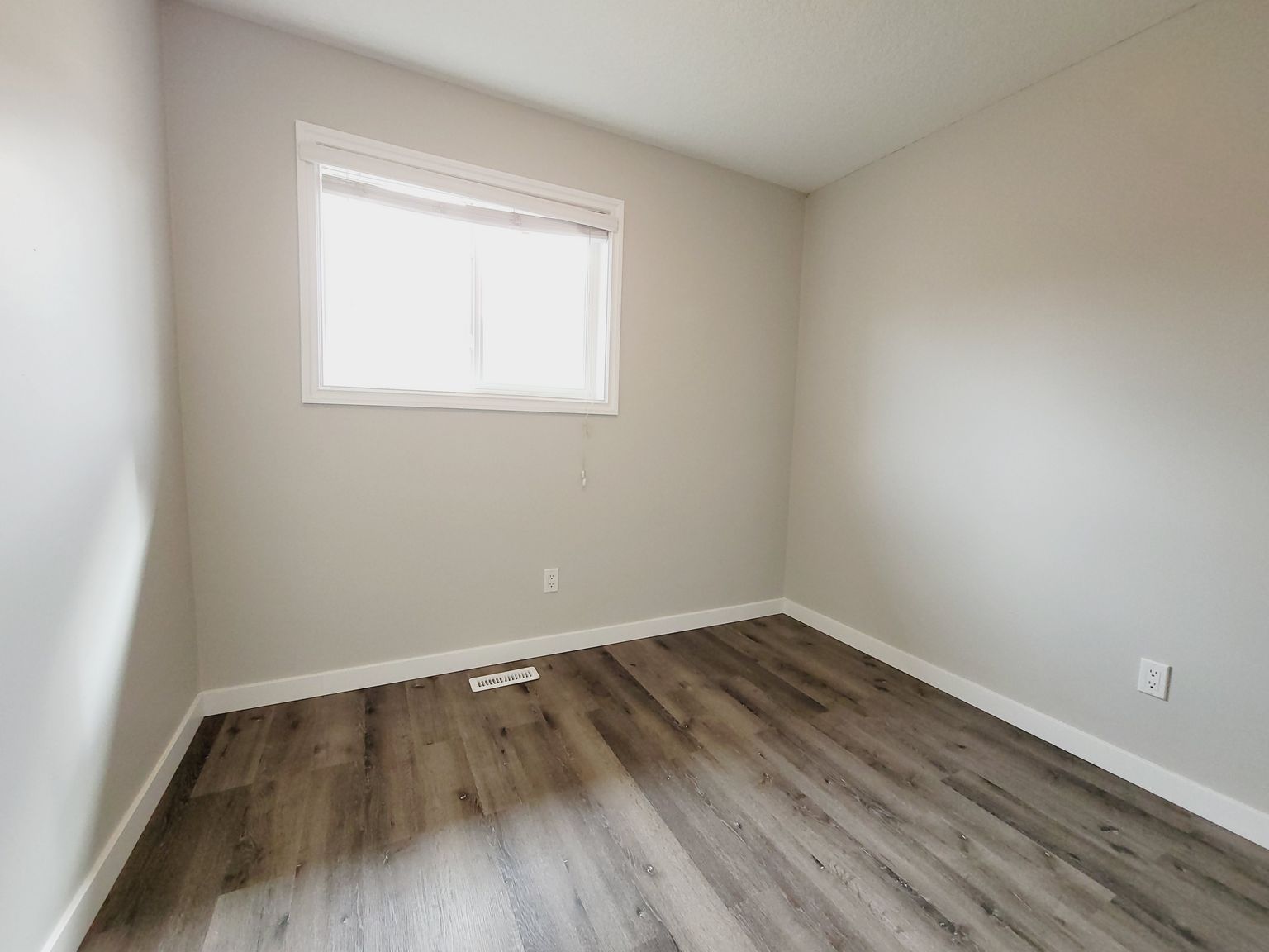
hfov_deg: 106.2
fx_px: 477
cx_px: 634
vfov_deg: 89.9
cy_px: 476
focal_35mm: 13
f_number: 2.2
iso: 160
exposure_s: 1/59
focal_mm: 2.2
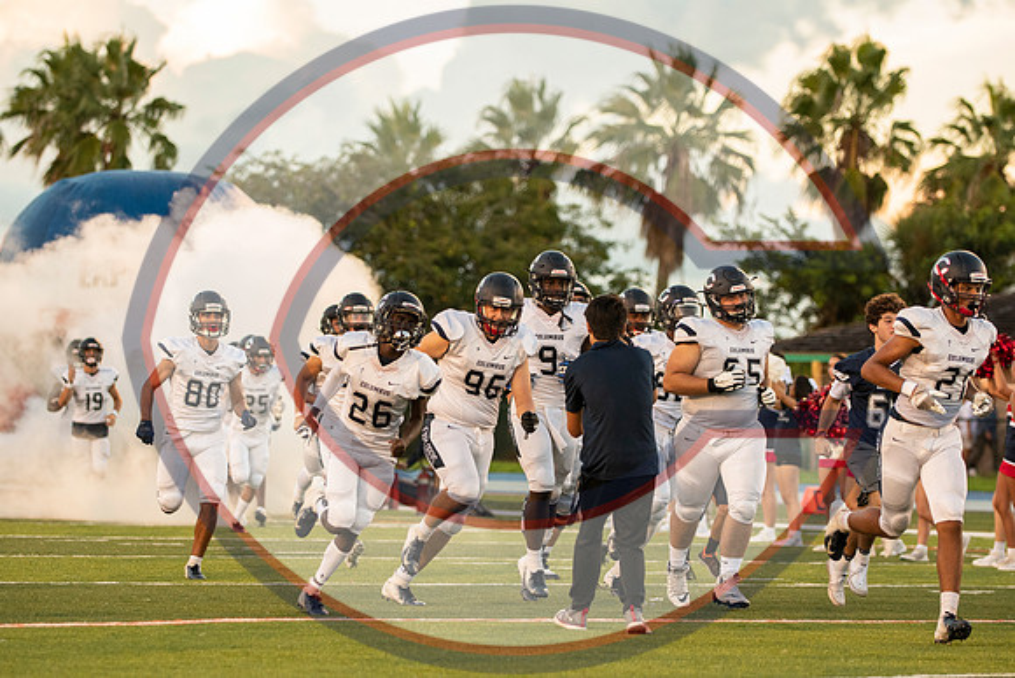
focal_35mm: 180
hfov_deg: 11.4
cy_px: 339
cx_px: 508
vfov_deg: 7.6
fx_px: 5076
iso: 1800
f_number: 2.8
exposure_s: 1/1600
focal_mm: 120
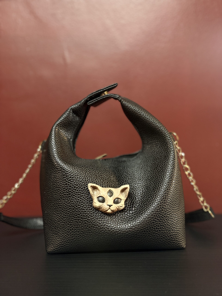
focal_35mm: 26
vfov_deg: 67.3
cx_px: 111
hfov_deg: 53.1
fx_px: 222
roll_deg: +1.6
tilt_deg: -0.6
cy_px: 148
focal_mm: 5.96
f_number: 1.6
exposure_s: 1/46
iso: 500
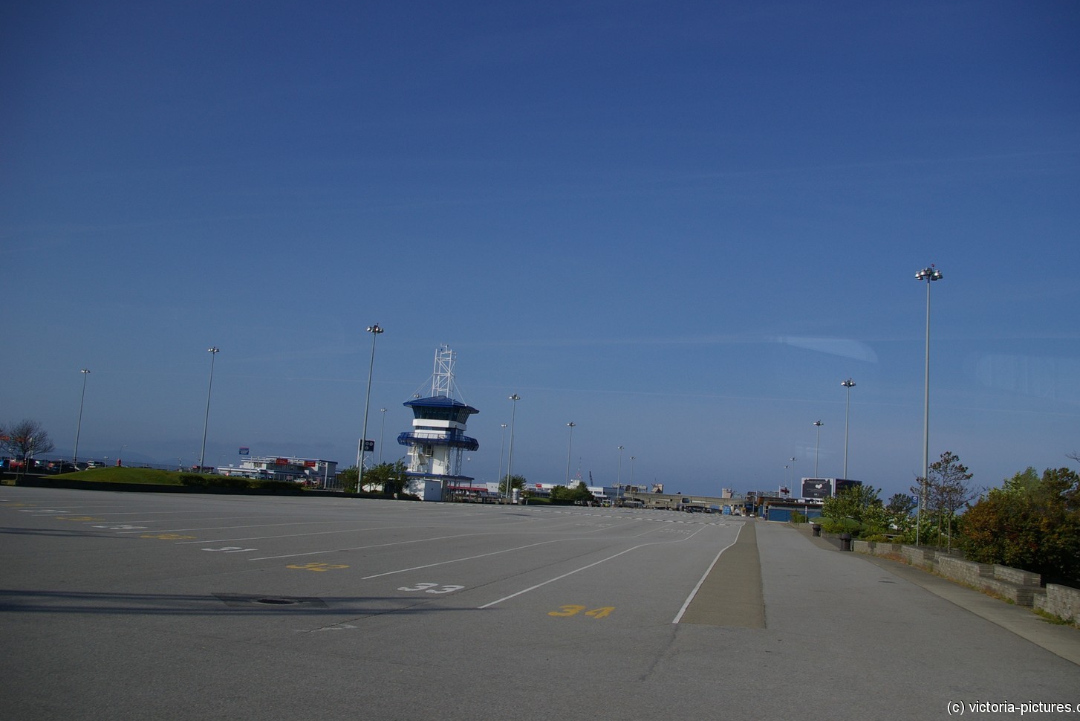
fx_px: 930
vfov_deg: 42.3
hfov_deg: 60.3
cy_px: 352
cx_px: 547
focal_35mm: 31
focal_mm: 20
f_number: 8
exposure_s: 1/350
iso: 200
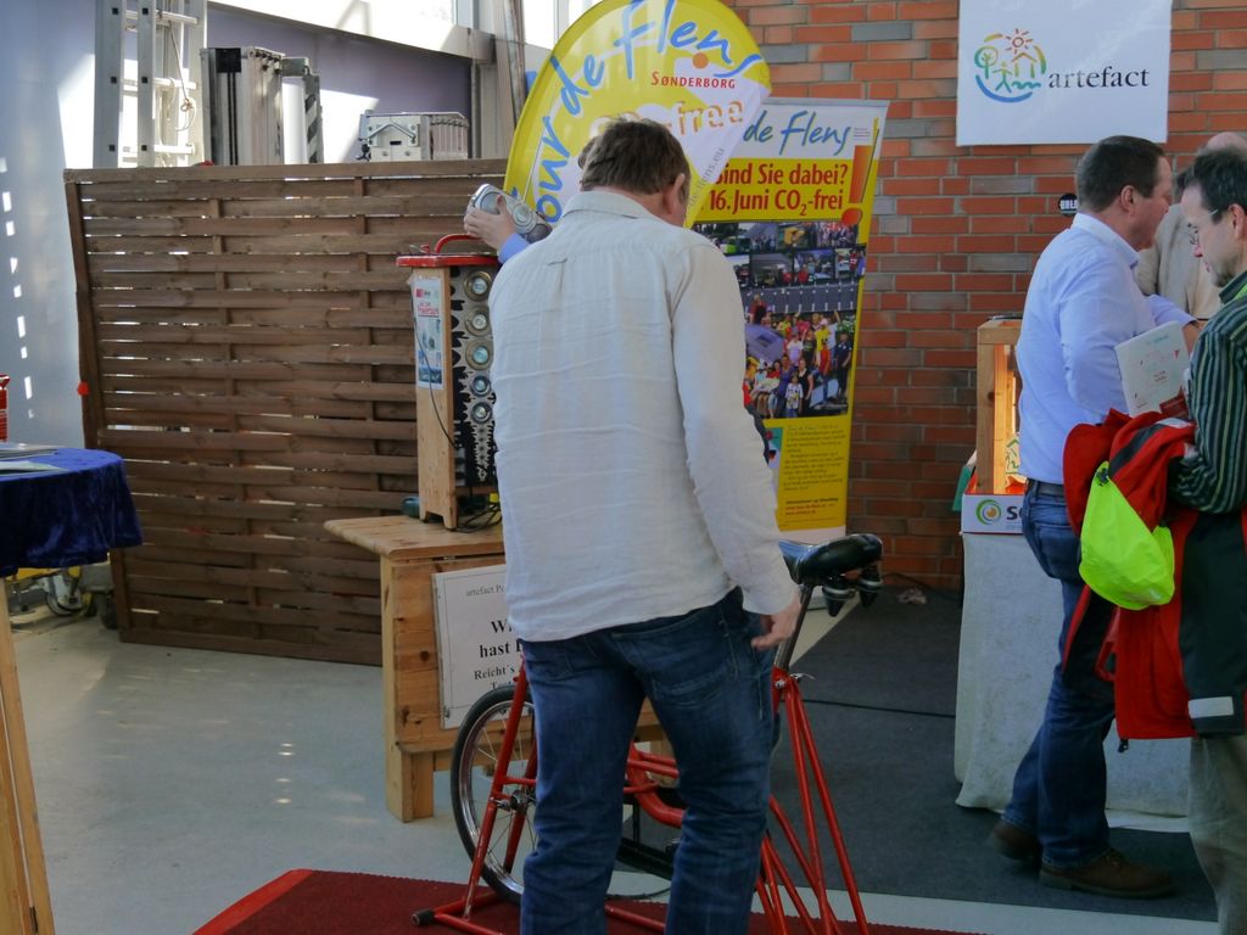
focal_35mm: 56
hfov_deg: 34.3
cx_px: 624
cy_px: 468
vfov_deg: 26.1
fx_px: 2017
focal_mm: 28
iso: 640
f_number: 4.5
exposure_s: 1/125
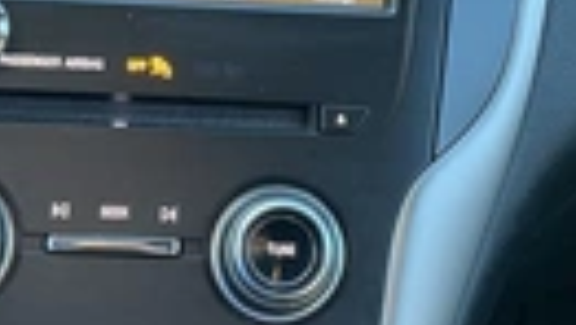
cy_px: 13
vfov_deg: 12.9
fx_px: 1422
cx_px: 246
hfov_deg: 22.9
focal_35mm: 93
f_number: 1.8
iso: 64
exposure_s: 1/69
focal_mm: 3
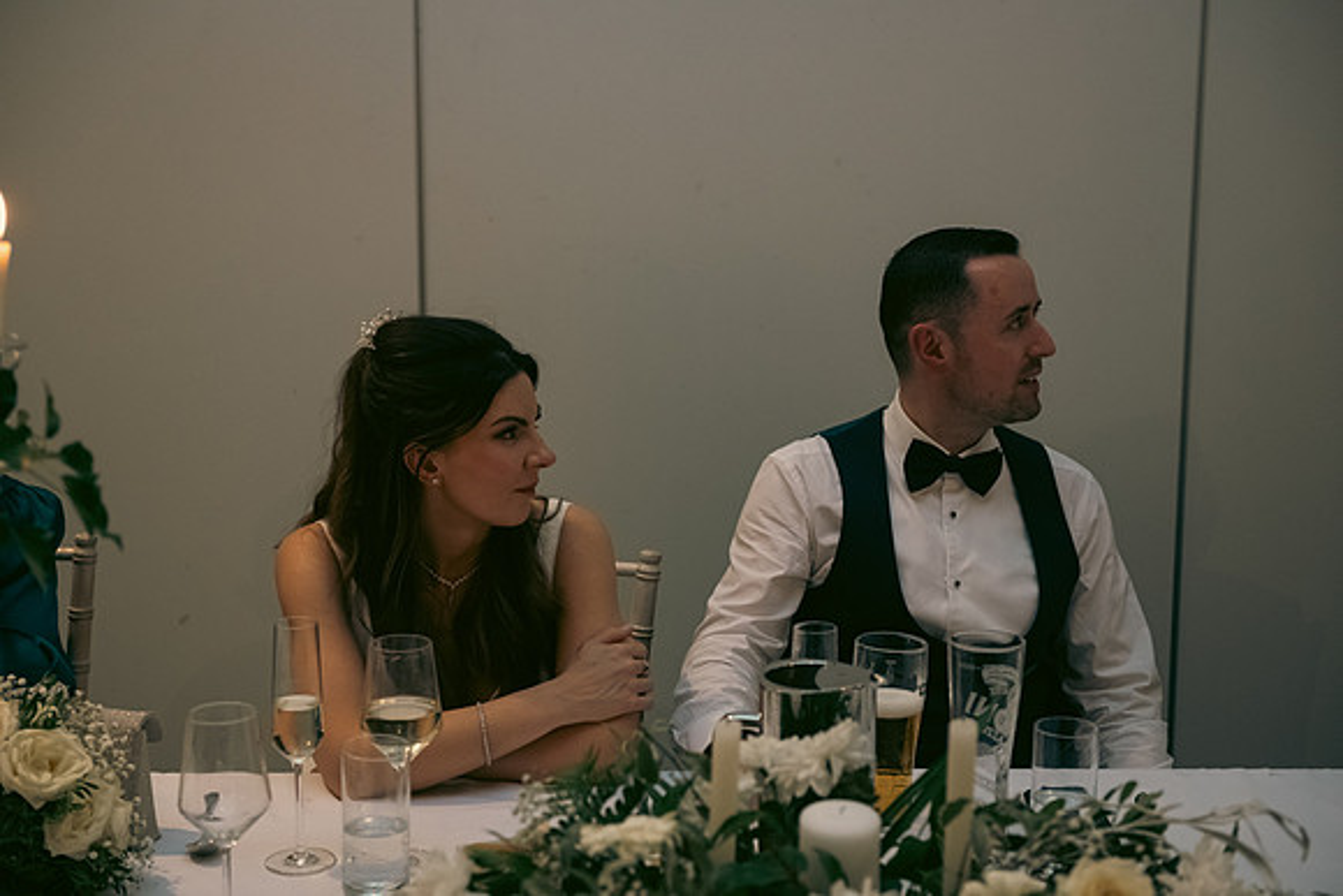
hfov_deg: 32.4
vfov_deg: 21.9
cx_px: 672
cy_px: 448
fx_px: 2313
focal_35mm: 62
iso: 2000
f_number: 3.5
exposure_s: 1/160
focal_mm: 62
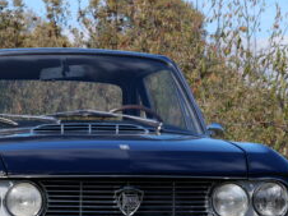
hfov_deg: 6.2
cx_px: 74
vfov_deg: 4.7
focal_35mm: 319
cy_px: 130
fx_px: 2651
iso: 200
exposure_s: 1/500
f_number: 8
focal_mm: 60
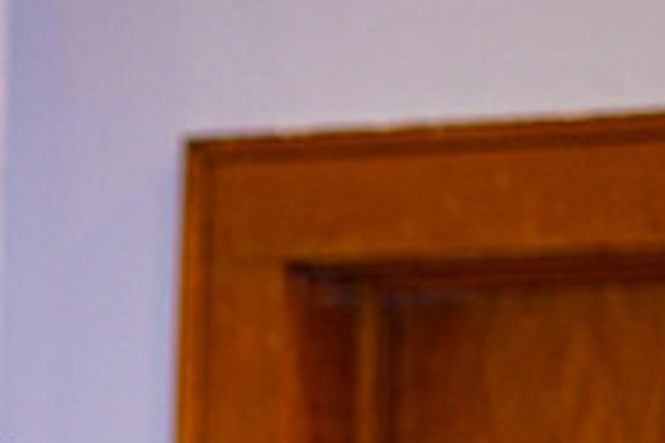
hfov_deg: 3.8
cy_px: 799
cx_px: -444
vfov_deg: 2.5
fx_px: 10048
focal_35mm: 544
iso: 110
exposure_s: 1/100
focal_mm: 105
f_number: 1.6
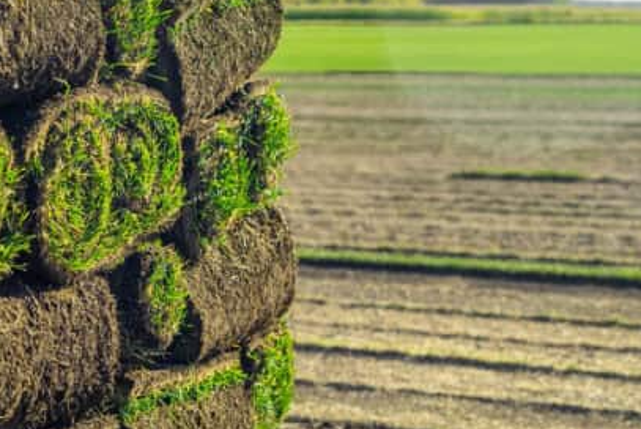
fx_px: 1568
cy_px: 368
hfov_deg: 22.5
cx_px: 49
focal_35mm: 88
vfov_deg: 15.4
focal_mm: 35
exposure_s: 1/8000
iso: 320
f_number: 2.8
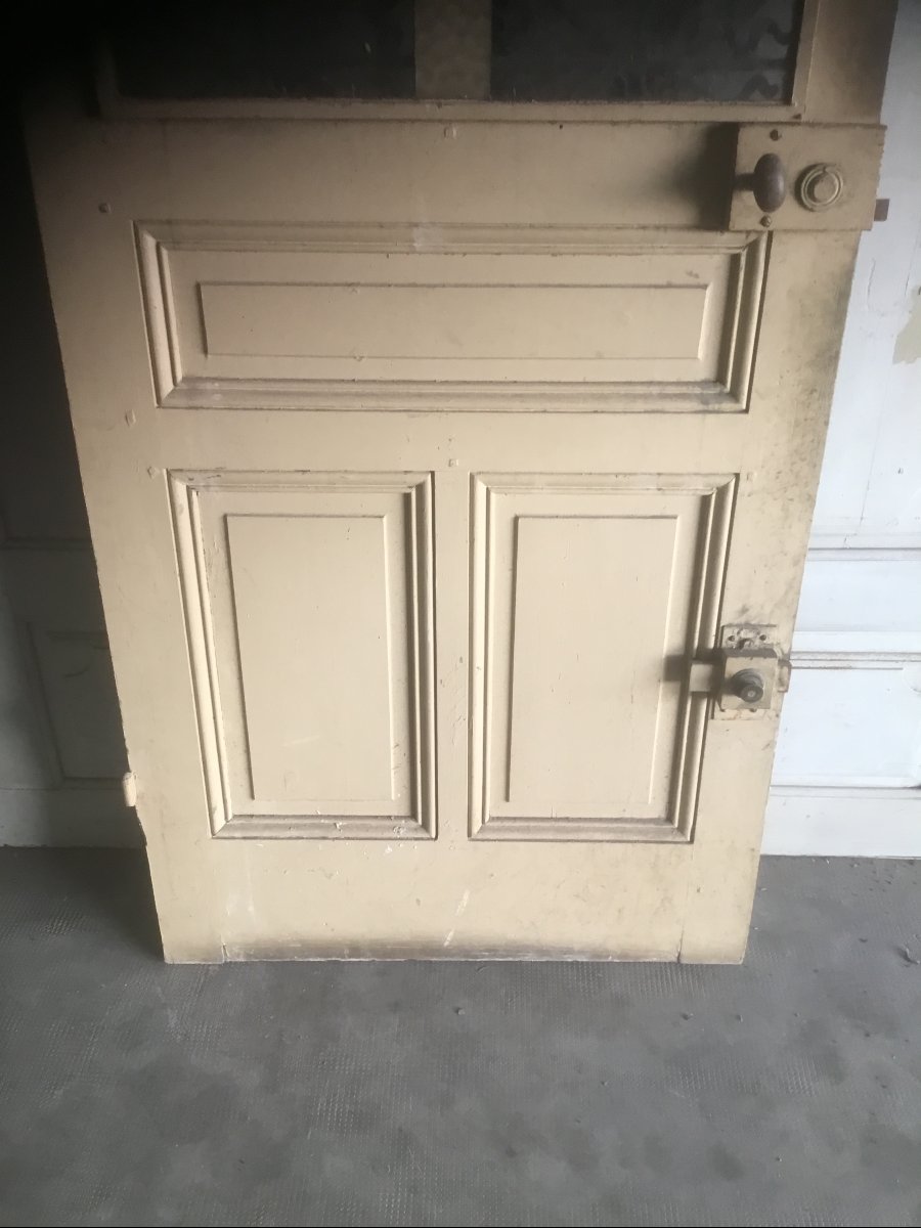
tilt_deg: -34.5
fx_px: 1100
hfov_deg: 45.4
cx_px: 460
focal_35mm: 31
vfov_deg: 58.4
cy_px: 614
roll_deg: -0.9
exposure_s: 1/33
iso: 80
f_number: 2.4
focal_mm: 3.3
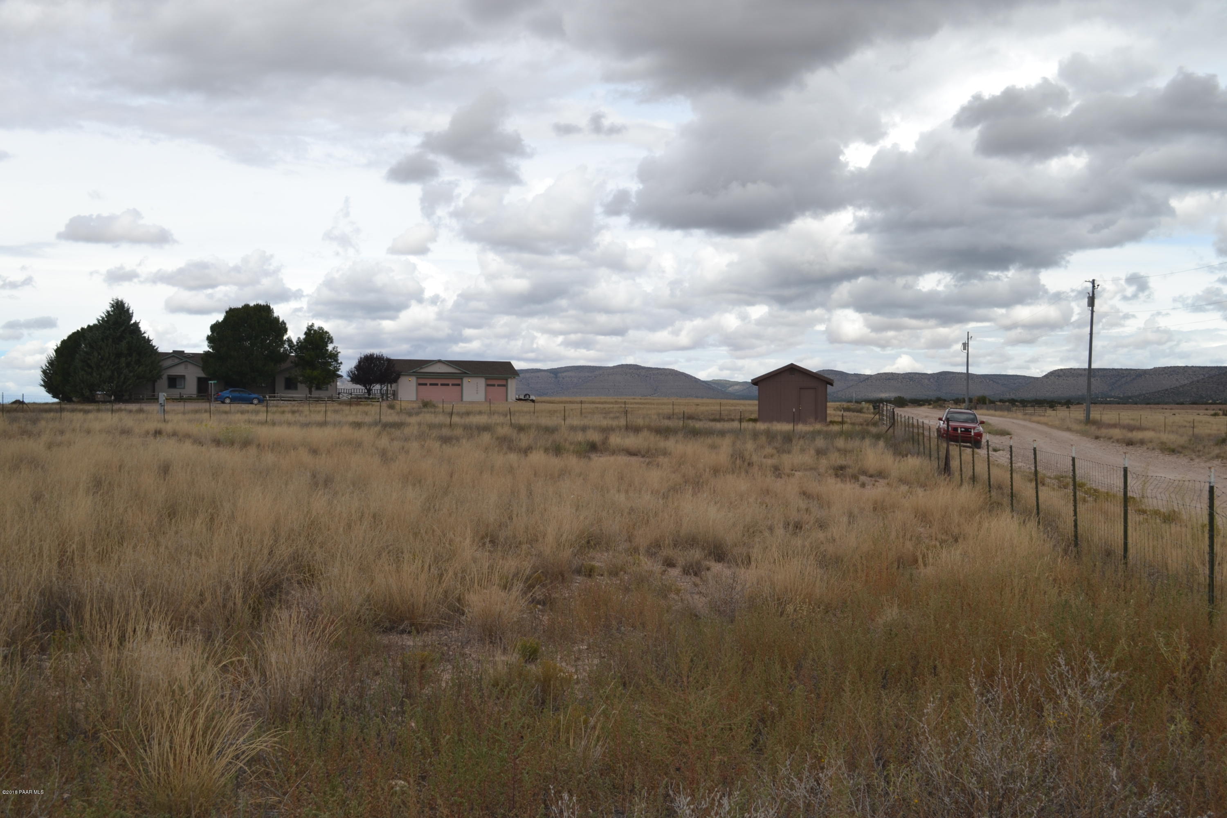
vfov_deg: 34.2
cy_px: 409
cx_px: 614
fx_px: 1329
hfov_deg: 49.6
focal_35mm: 39
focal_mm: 26
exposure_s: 1/200
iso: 100
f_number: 7.1
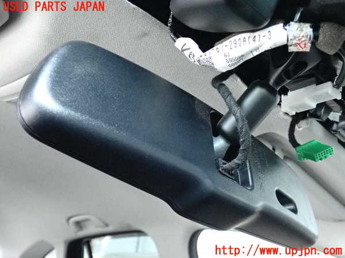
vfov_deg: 37.7
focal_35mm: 38
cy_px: 129
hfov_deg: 49.0
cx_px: 172
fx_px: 379
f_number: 2.7
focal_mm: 6.83
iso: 4000
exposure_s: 1/125
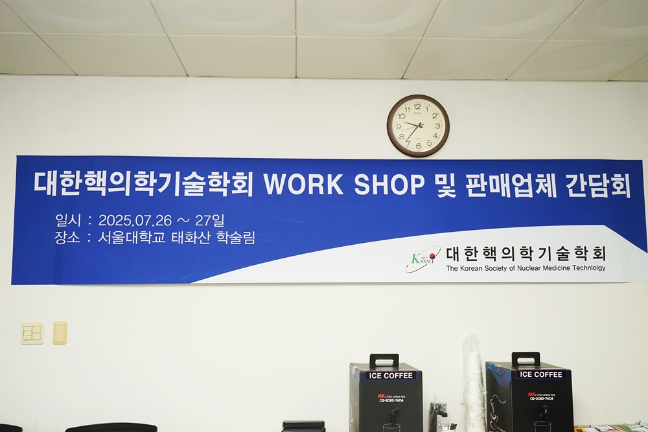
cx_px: 324
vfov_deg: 40.0
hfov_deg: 57.2
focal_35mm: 33
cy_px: 216
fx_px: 594
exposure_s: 1/100
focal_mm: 33
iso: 400
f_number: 6.3
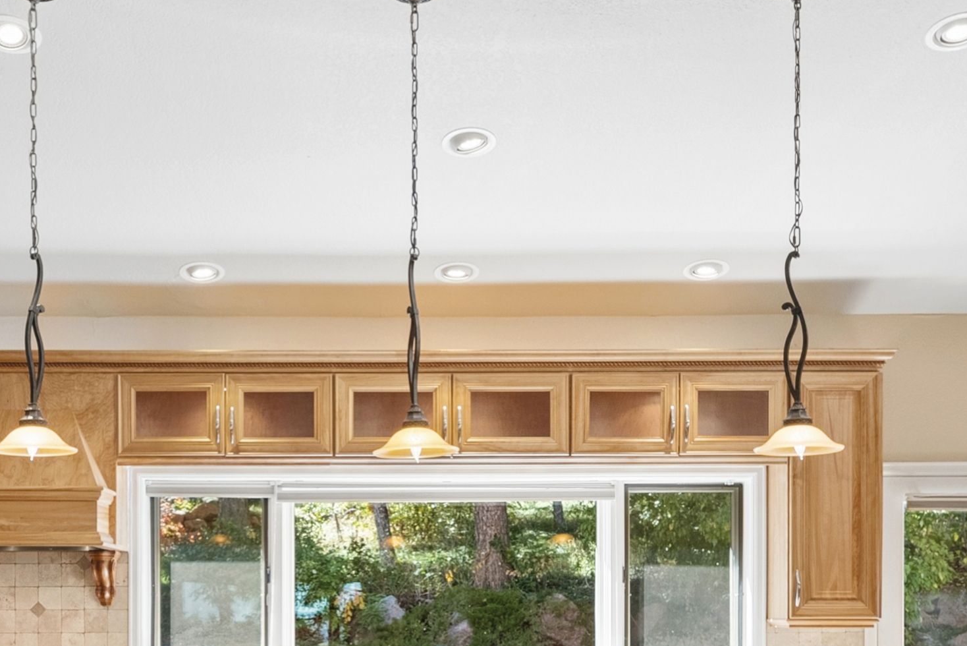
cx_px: 358
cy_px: 629
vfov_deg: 24.9
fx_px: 1397
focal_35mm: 52
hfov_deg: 37.9
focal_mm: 18
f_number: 9
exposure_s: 1/60
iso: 500
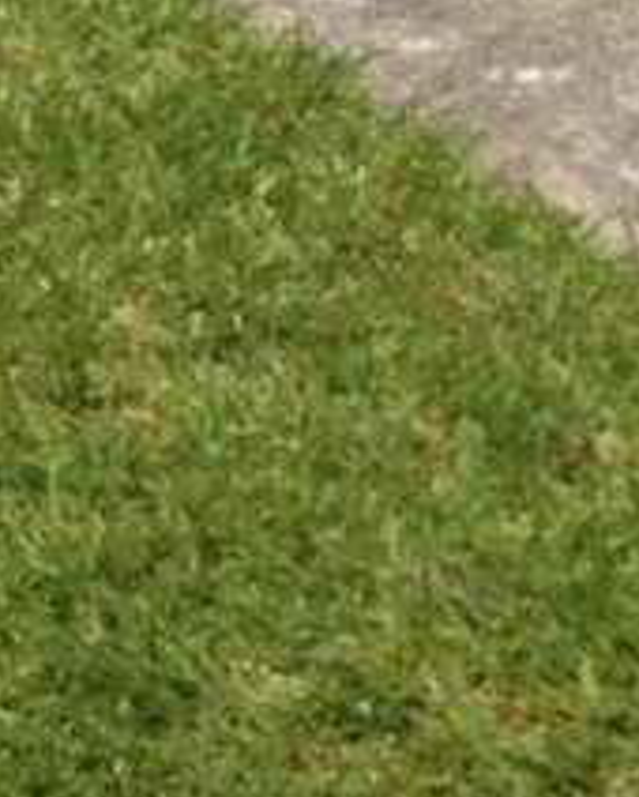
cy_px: -1579
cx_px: 1909
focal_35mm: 247
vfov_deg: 7.0
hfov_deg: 5.8
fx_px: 5831
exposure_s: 1/2123
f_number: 2.4
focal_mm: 4.28
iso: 50
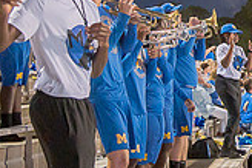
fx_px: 937
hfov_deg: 15.0
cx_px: 257
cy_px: 18
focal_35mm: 134
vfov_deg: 10.2
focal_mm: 38
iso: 2000
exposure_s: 1/200
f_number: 4
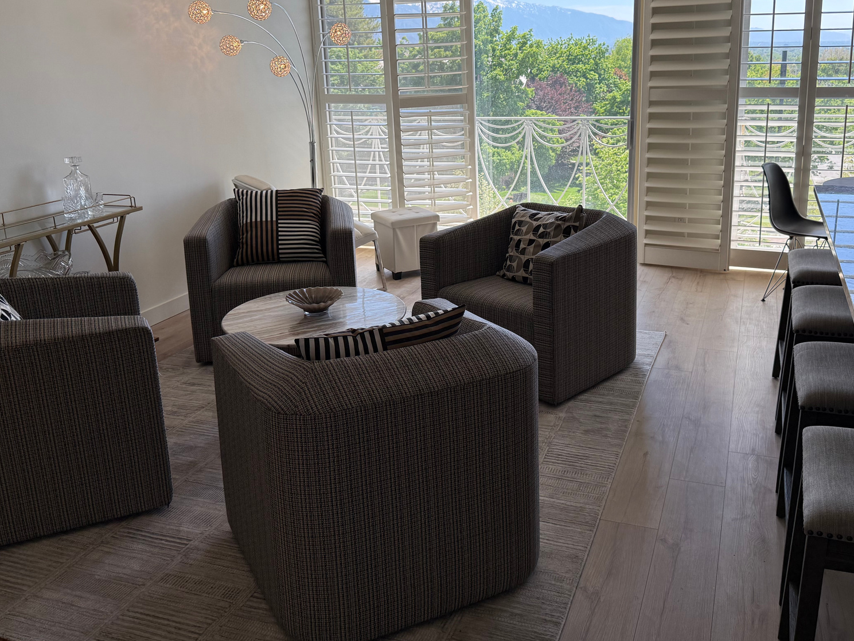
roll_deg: +1.4
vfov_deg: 42.7
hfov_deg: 55.2
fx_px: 814
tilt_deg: -14.0
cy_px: 249
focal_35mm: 33
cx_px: 470
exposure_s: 1/1032
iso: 100
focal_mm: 6.76
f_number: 1.78
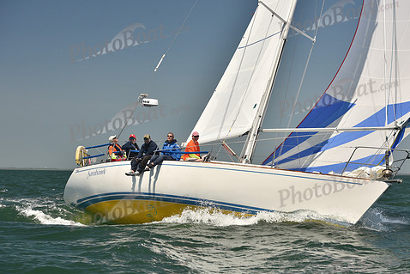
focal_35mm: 85
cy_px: 152
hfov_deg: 23.9
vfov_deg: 16.1
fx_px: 968
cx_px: 234
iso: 250
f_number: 5.6
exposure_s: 1/800
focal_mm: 70
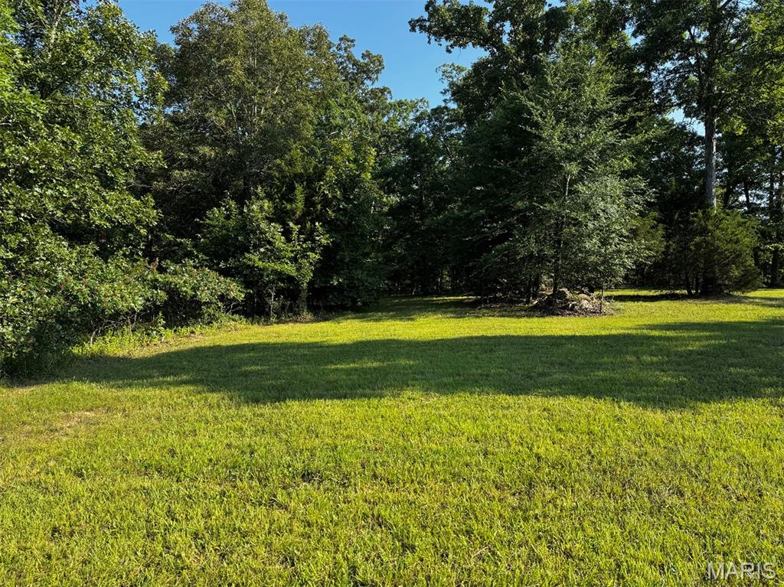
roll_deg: -4.5
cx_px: 392
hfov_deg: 71.6
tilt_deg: +2.3
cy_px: 294
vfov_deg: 56.8
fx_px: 543
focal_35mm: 24
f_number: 1.78
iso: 80
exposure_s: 1/1678
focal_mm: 6.76
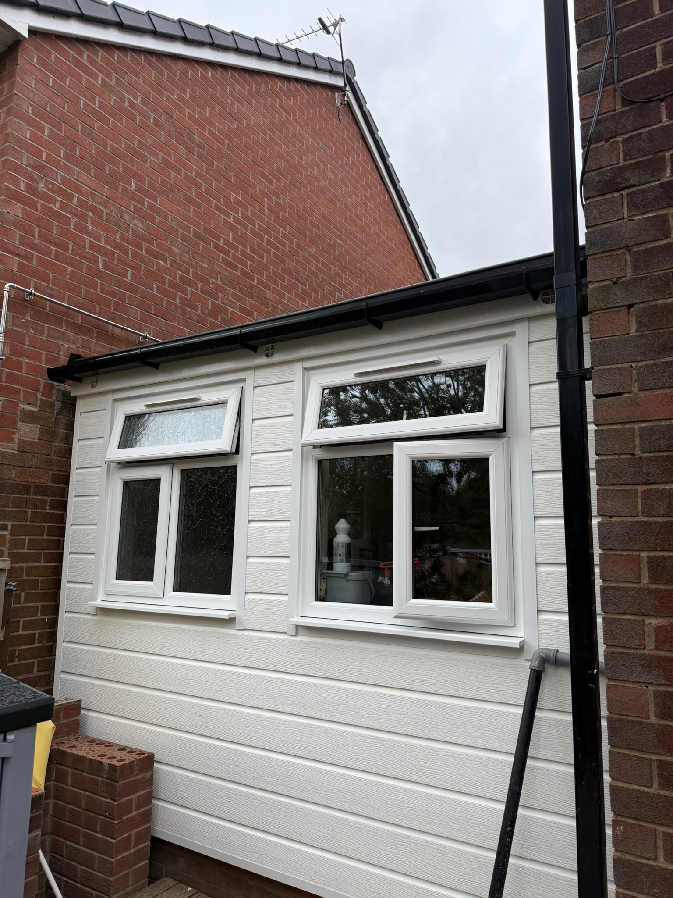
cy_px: 449
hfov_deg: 56.8
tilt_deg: +5.8
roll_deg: +1.6
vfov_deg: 71.6
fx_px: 622
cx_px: 336
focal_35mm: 24
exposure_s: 1/1553
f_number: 1.78
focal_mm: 6.76
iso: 100
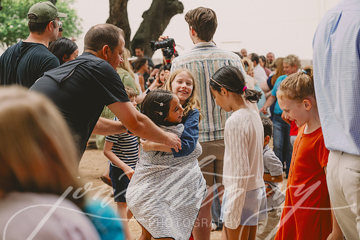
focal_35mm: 70
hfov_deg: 28.8
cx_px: 180
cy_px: 120
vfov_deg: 19.5
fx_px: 700
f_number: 4.5
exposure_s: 1/800
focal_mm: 70
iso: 1250
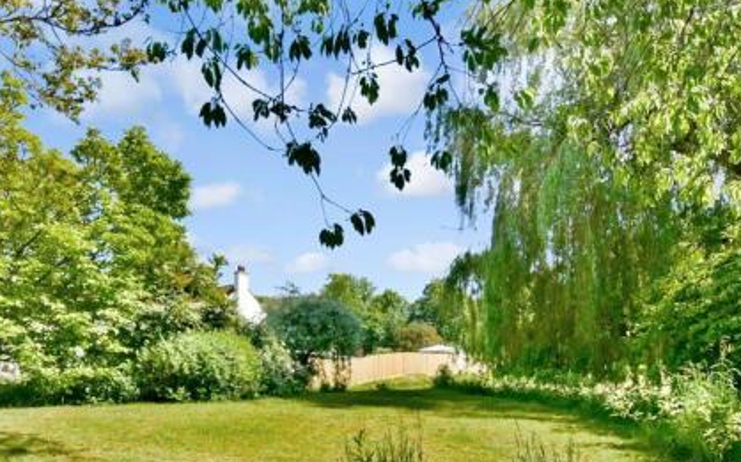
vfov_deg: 49.0
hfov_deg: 74.3
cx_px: 310
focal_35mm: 24
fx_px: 485
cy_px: 348
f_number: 11
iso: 400
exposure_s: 1/500
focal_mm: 10
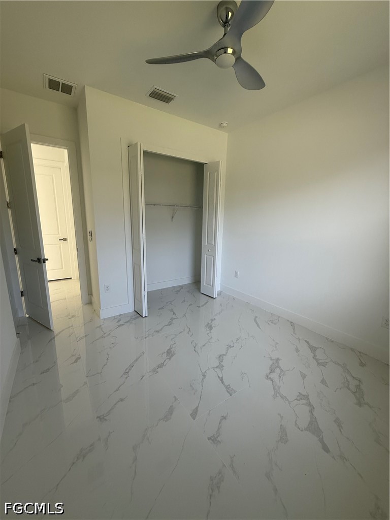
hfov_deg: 85.7
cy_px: 260
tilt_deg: -10.0
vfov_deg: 102.1
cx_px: 195
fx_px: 210
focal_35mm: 14
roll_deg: -2.0
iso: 100
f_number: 2.2
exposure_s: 1/120
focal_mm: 2.22
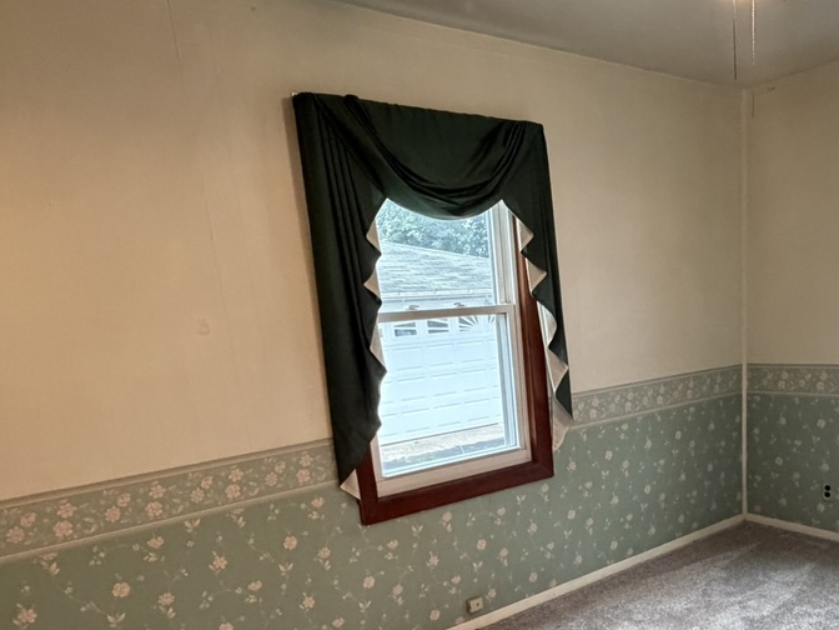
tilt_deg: -14.6
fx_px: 727
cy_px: 488
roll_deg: +4.1
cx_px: 584
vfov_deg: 44.9
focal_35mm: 30
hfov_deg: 58.1
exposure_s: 1/60
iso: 640
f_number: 2.2
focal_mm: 2.22
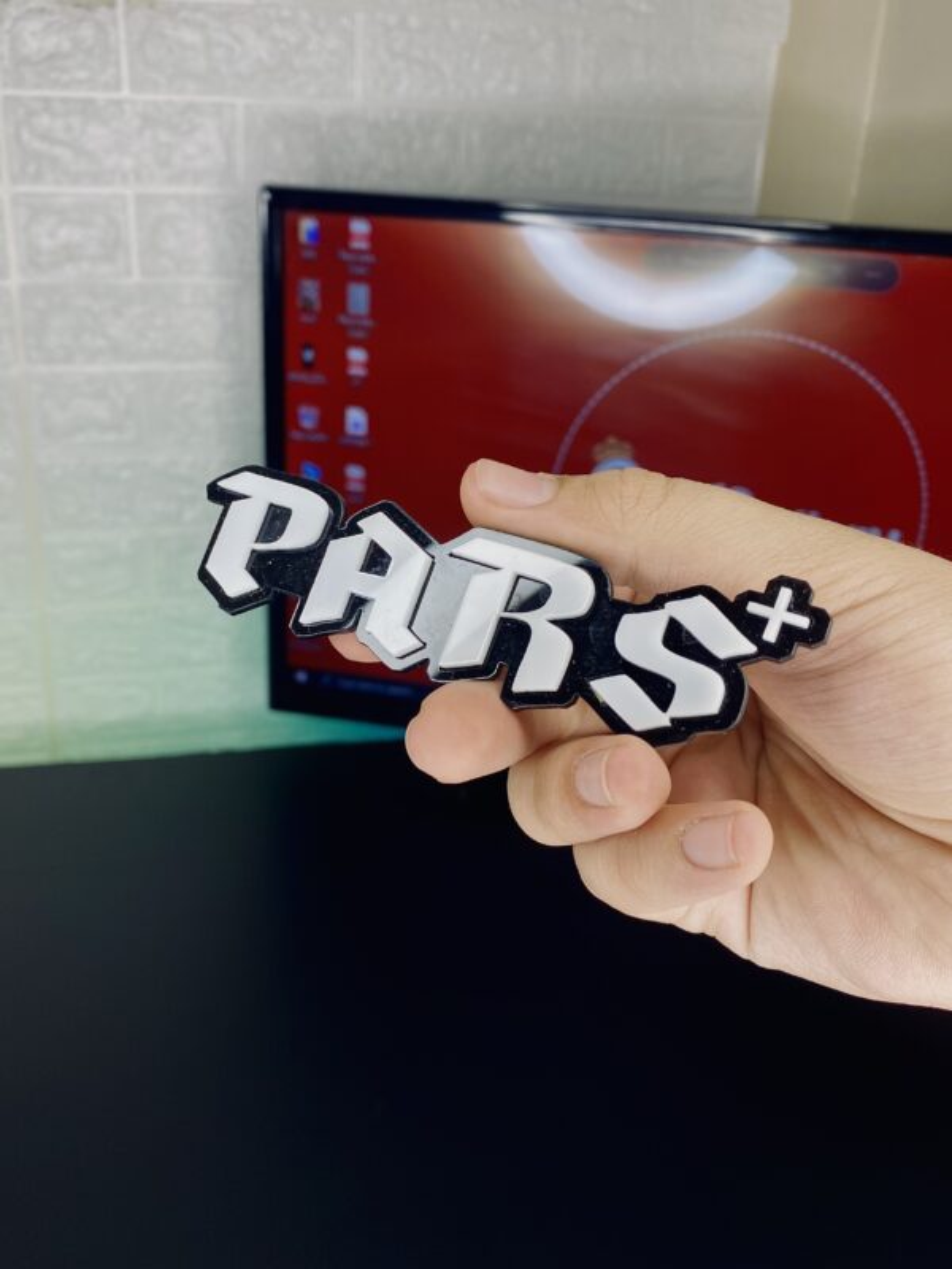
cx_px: 476
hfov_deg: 53.1
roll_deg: -3.0
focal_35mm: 26
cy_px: 634
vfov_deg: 67.3
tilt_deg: -21.5
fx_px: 953
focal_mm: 4.25
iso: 32
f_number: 1.8
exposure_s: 1/122
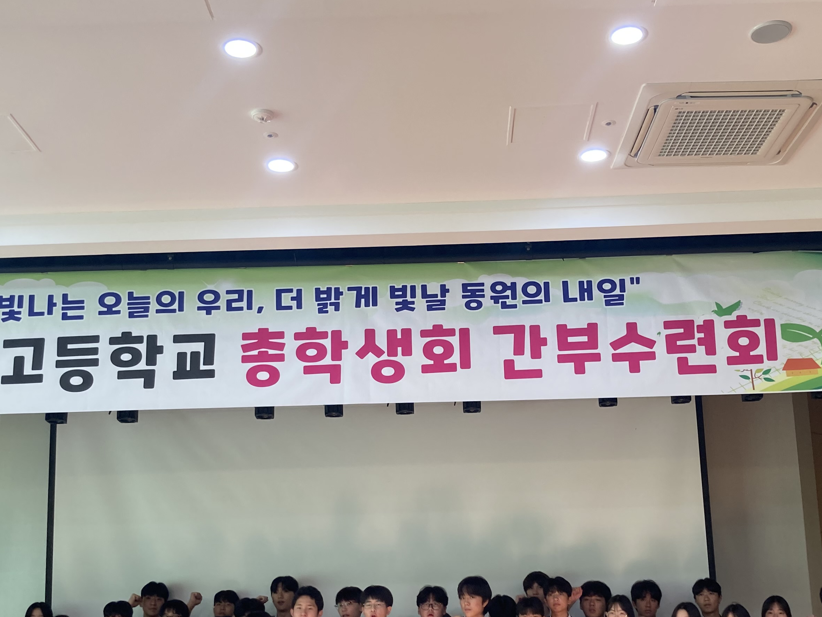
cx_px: 424
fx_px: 1140
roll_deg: +0.4
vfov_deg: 30.0
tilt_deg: +12.4
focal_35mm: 48
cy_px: 415
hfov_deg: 39.7
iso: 50
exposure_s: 1/60
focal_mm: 3.99
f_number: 1.8
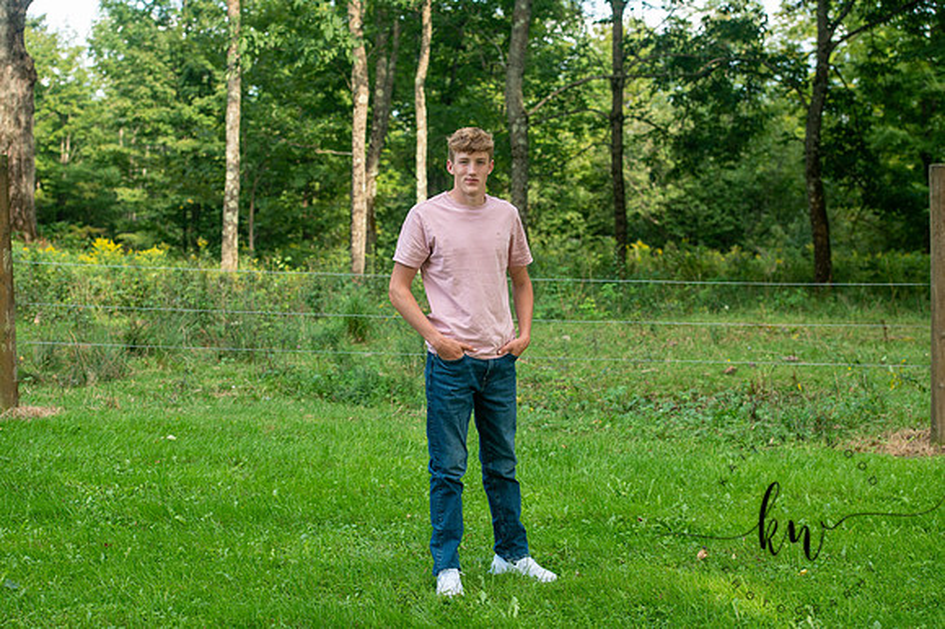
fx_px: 1836
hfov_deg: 28.9
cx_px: 472
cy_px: 314
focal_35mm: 70
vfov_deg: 19.4
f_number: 4.5
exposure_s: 1/250
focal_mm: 70
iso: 400
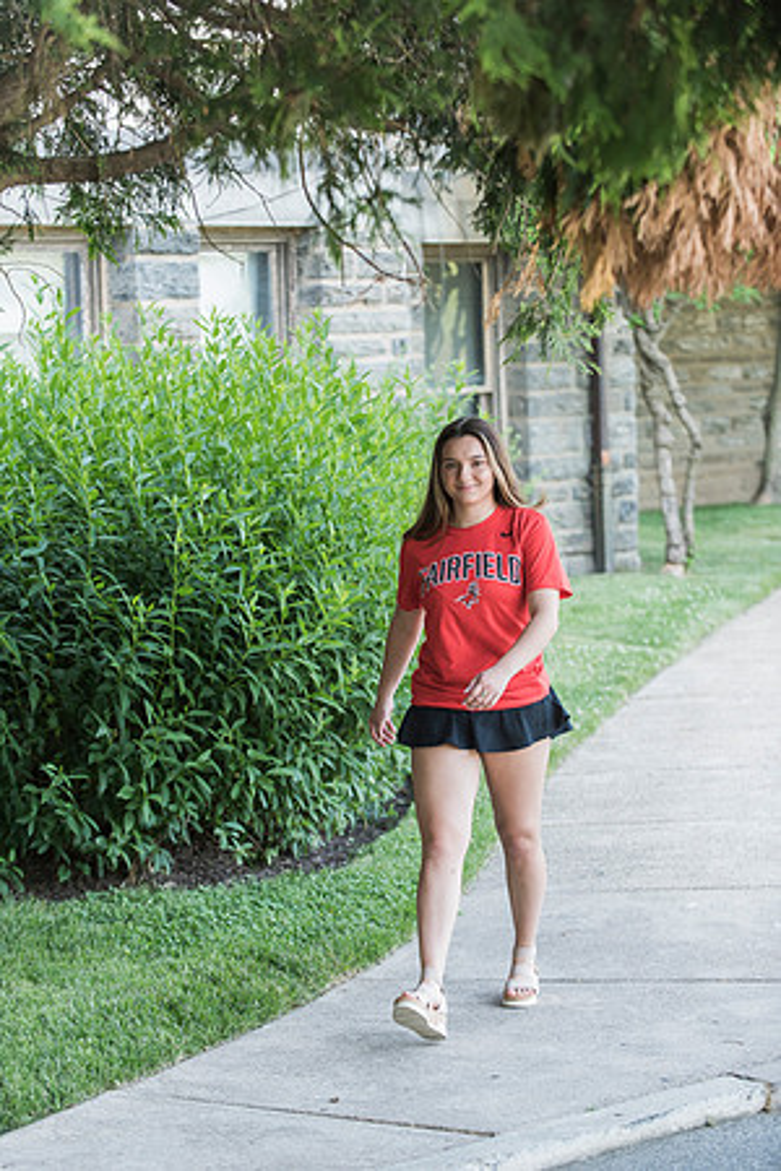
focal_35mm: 102
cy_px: 586
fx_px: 3319
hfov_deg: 13.4
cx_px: 390
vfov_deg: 20.0
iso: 1000
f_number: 3.5
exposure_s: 1/250
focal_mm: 102
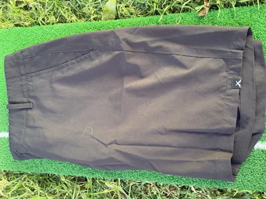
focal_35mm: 48
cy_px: 100
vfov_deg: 30.3
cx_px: 133
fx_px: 369
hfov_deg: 39.7
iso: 125
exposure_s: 1/60
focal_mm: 6.76
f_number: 1.78
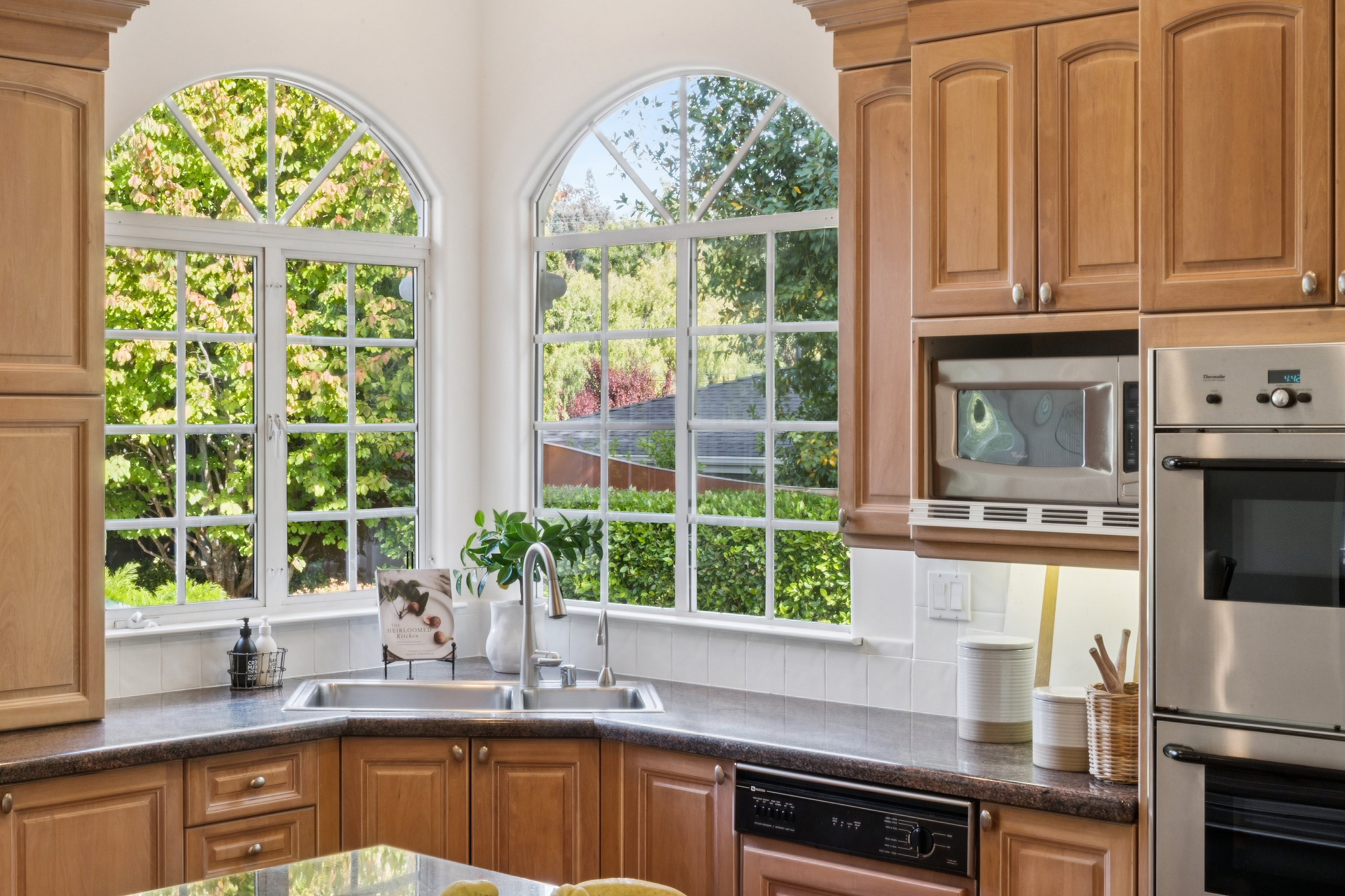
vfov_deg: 25.5
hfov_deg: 37.2
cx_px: 460
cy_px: 432
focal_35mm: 53
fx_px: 1980
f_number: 29
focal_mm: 40
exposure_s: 1/3.33
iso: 400
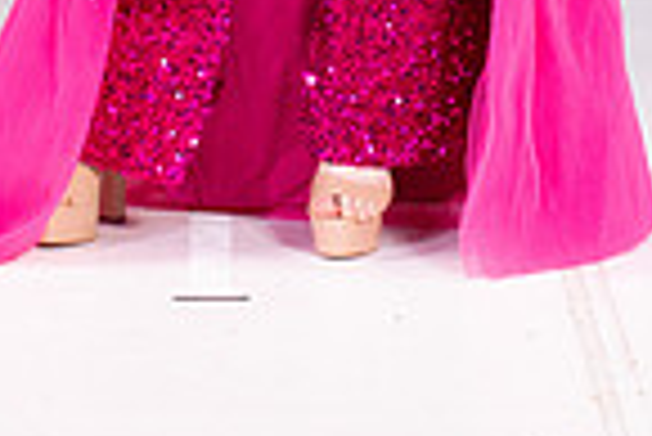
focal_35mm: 279
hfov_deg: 7.4
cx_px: 227
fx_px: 5058
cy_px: -535
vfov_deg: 4.8
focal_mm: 90
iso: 2000
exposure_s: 1/400
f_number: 5.6
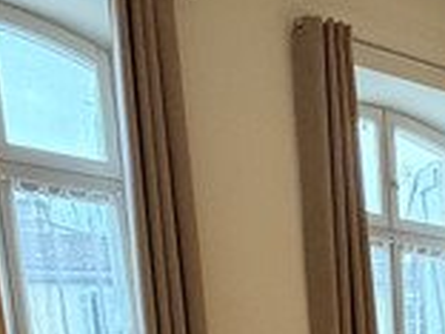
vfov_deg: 16.2
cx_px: 579
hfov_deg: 23.8
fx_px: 926
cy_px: 651
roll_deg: +1.6
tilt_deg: -11.0
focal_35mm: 72
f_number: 2.2
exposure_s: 1/50
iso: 400
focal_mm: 2.22
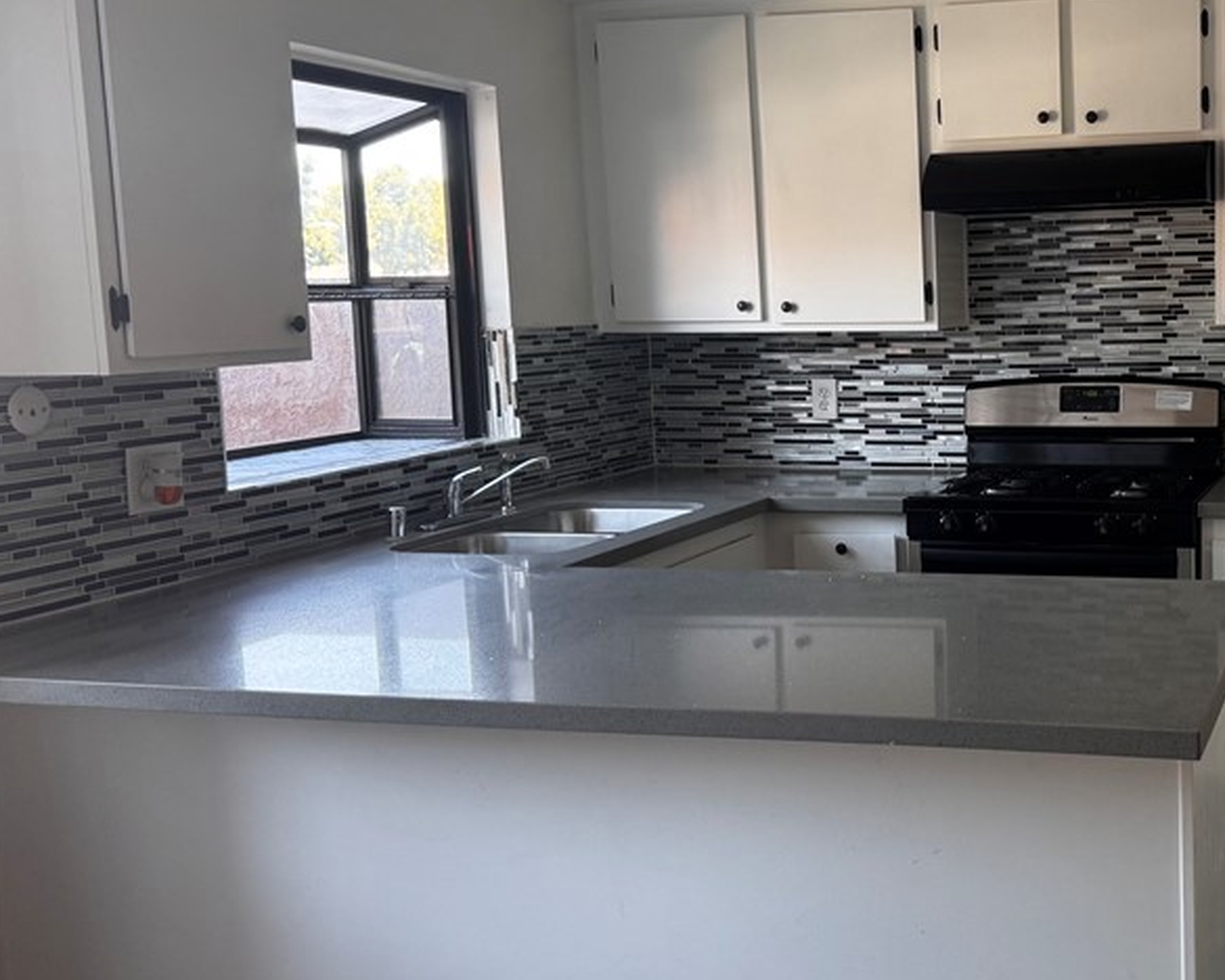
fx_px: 1486
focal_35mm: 41
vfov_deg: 36.5
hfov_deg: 42.0
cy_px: 486
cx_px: 1043
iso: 125
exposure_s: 1/120
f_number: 1.78
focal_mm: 6.76
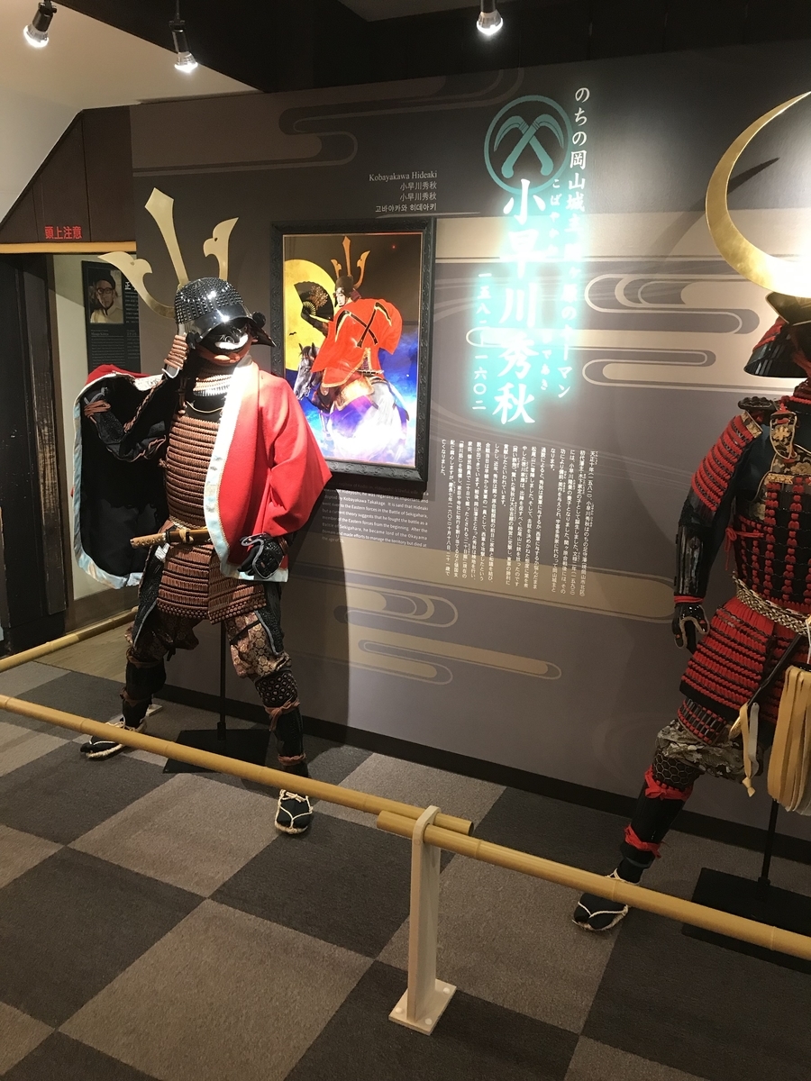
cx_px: 406
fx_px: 875
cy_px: 540
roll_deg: -1.6
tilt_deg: -12.8
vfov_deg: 63.4
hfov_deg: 49.7
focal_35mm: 28
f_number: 1.8
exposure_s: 1/15
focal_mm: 3.99
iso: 64
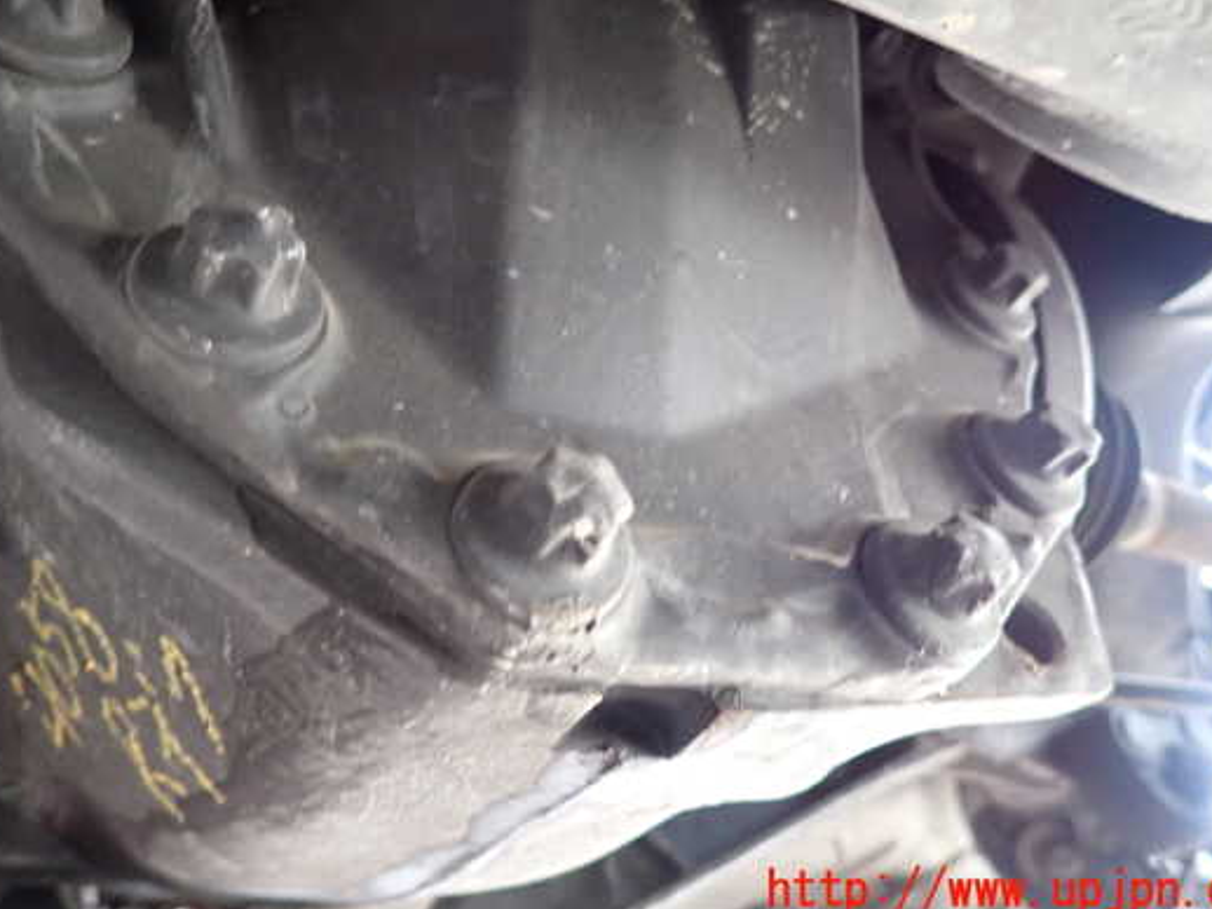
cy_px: 394
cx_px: 593
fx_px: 1016
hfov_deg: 61.6
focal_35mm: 29
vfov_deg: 48.1
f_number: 2
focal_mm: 4.5
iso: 200
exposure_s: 1/30
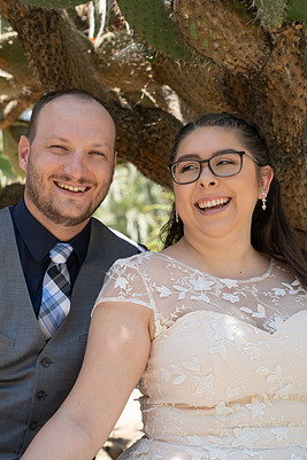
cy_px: 255
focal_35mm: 64
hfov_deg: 21.2
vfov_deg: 31.4
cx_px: 137
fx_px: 819
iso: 250
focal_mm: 57
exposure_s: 1/320
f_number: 4.5
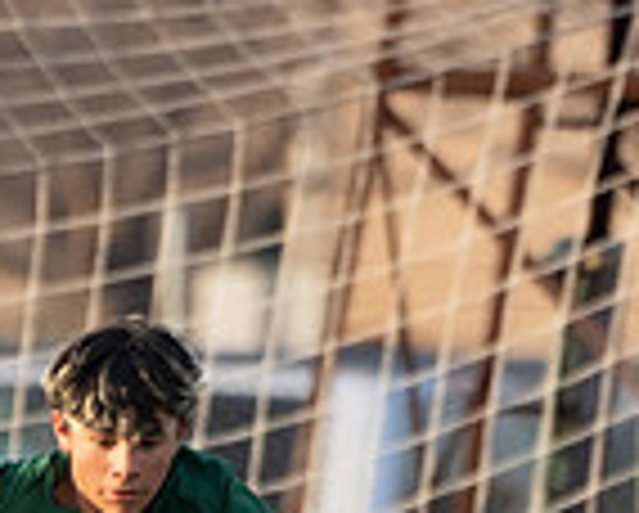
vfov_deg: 0.6
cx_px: 393
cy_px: 648
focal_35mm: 2761
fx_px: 52288
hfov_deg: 0.7
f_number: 5.6
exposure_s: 1/1250
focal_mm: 400
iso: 1000
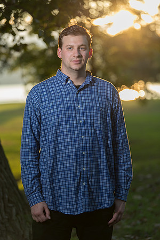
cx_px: 80
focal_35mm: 112
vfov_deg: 18.3
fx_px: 747
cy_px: 120
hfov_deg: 12.2
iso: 64
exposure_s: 1/125
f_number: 2.8
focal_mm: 112
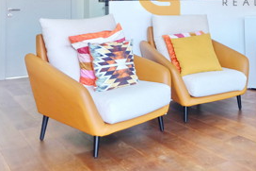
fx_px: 377
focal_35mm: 53
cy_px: -9
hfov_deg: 34.6
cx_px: 248
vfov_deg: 24.1
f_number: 3.5
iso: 200
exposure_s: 1/56
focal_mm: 16
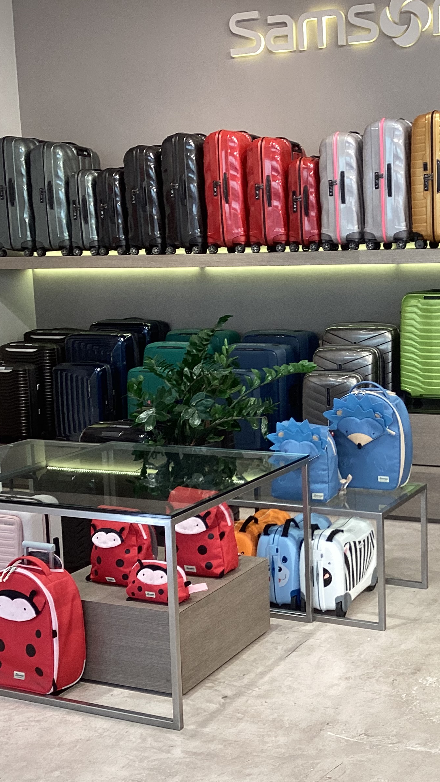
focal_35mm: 46
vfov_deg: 44.6
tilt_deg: -8.5
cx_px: 362
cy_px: 397
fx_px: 954
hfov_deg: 25.5
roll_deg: +1.7
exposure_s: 1/50
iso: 50
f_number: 2.4
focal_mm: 3.3
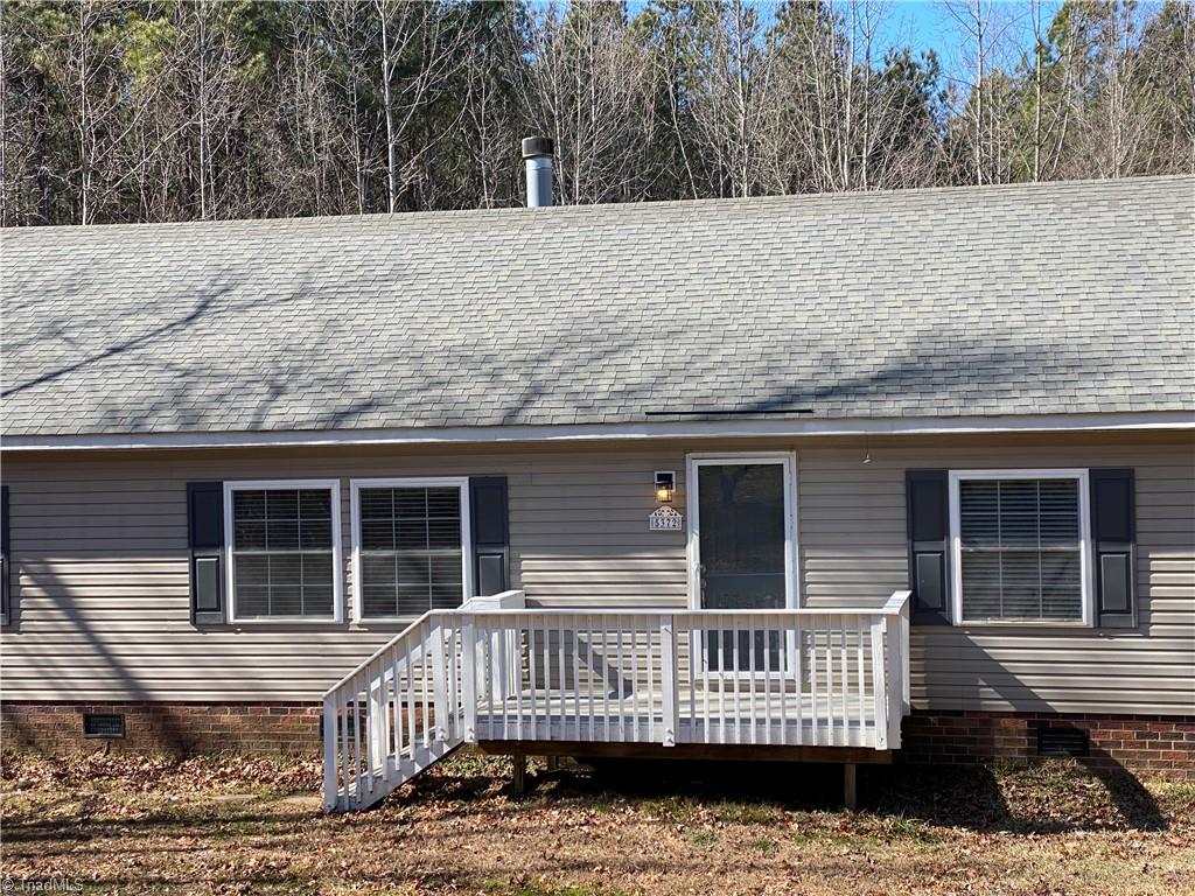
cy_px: 448
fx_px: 1795
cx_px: 598
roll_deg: +0.6
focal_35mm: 52
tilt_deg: +0.2
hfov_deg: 36.8
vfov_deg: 28.0
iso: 20
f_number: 2
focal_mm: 6
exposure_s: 1/737
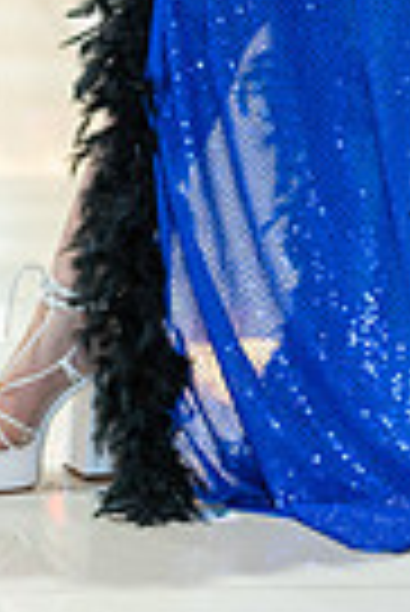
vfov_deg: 7.2
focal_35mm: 281
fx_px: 4788
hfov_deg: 4.9
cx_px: 401
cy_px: -356
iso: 400
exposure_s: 1/160
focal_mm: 85
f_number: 1.4
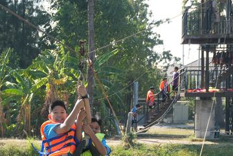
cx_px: 40
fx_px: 823
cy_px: 168
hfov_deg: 16.0
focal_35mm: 127
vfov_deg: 10.7
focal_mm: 37
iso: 640
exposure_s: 1/800
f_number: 7.1
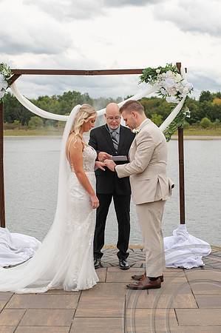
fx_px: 554
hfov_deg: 22.5
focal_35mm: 60
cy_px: 183
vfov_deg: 33.4
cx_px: 127
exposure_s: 1/800
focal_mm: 35
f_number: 3.5
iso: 100
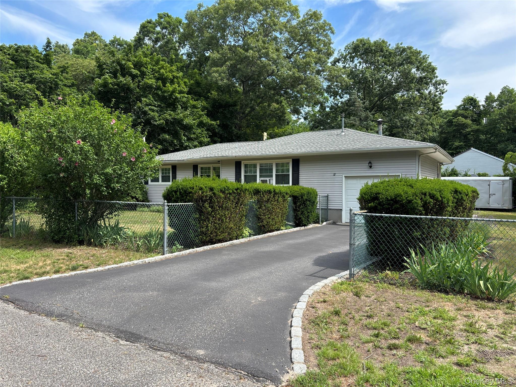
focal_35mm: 26
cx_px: 258
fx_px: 388
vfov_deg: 53.1
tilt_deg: +0.0
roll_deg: -0.4
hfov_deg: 67.3
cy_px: 194
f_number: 1.6
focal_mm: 5.96
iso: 50
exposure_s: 1/1477
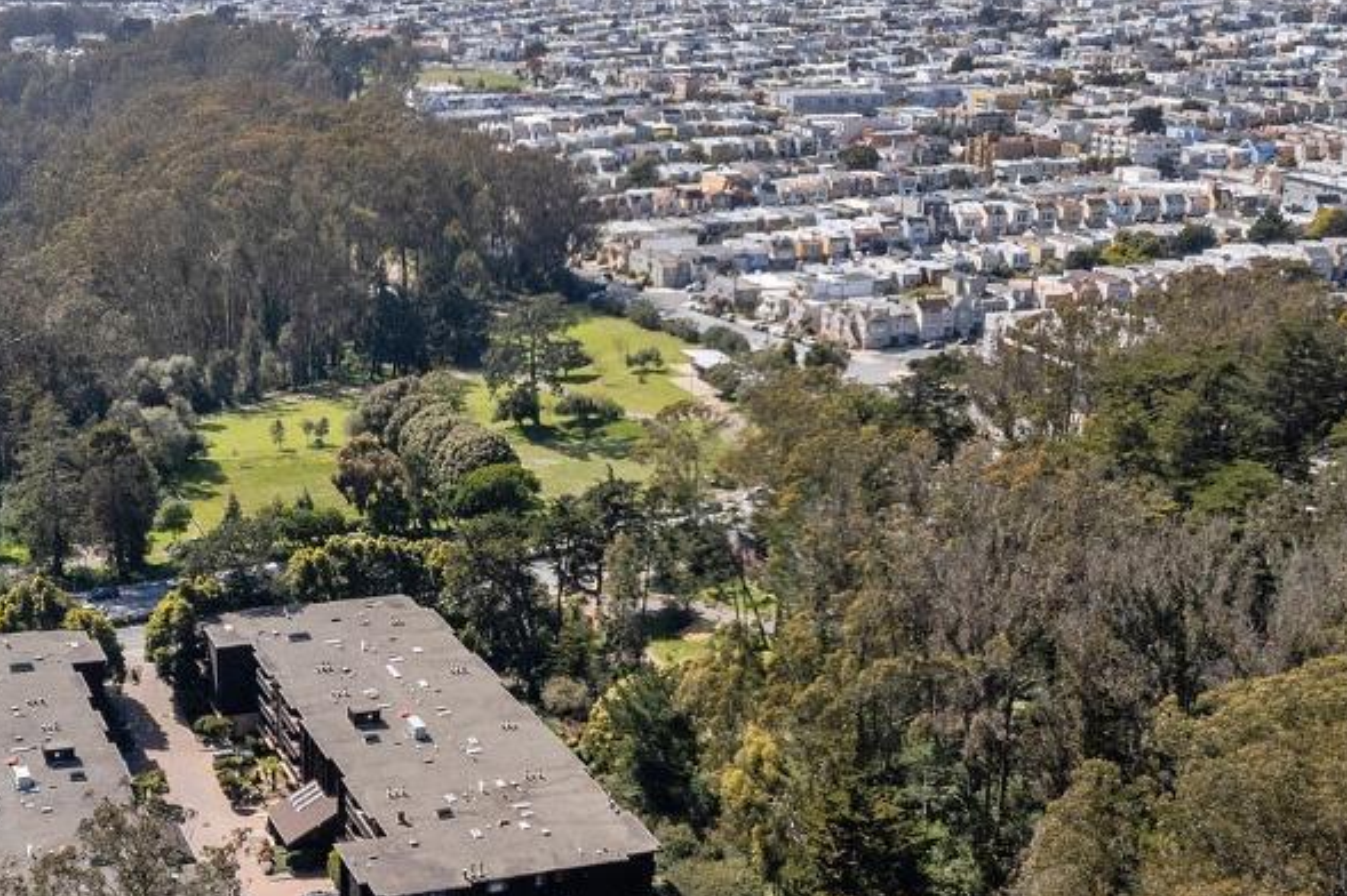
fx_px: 2094
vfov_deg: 24.1
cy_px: 509
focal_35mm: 56
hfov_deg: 35.3
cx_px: 455
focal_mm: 8.38
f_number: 2.8
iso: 100
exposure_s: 1/320
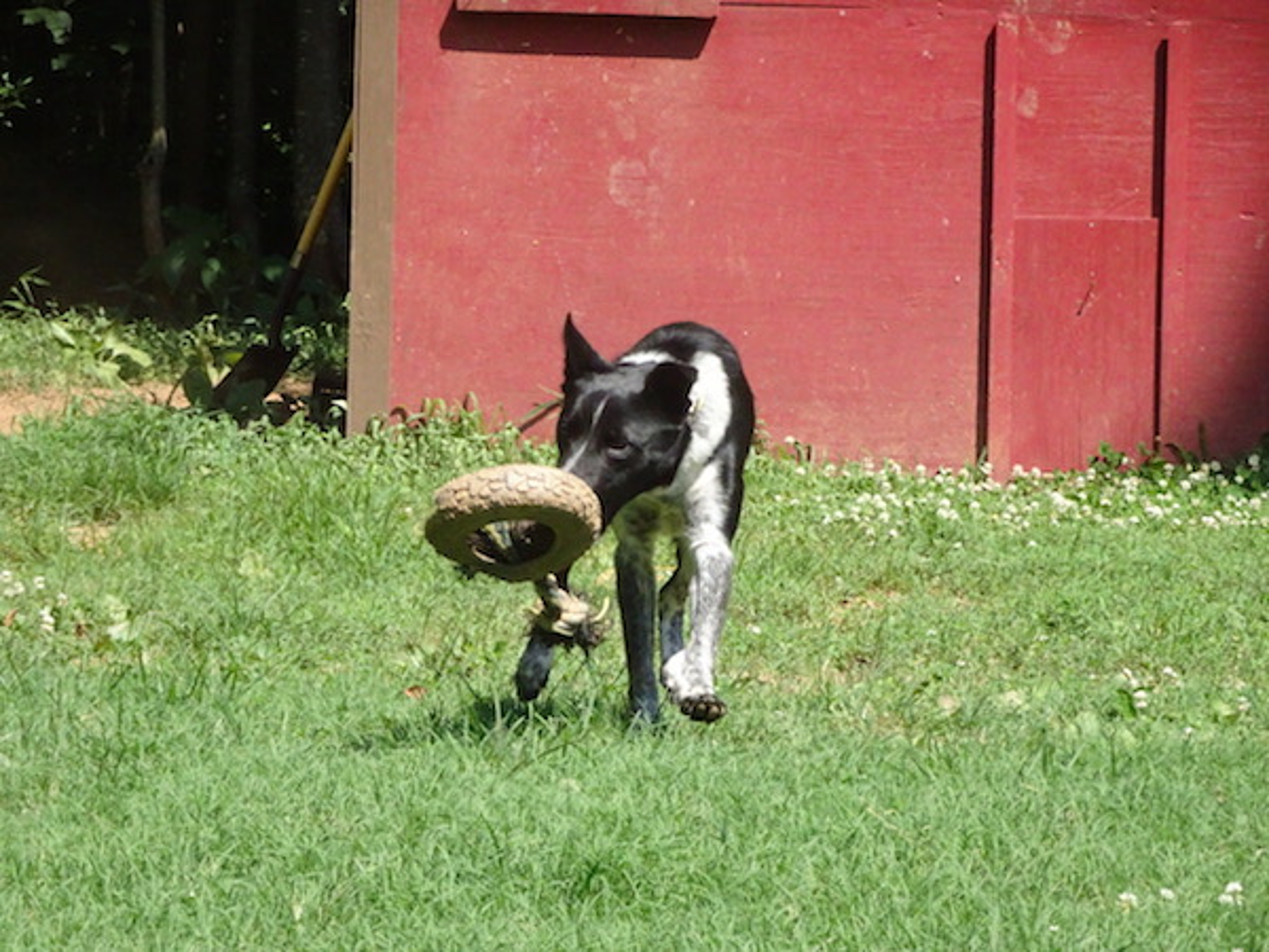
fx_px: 7112
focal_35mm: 194
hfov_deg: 10.2
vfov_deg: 7.7
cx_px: 634
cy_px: 476
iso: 1000
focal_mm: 33.17
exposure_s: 1/1600
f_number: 6.3
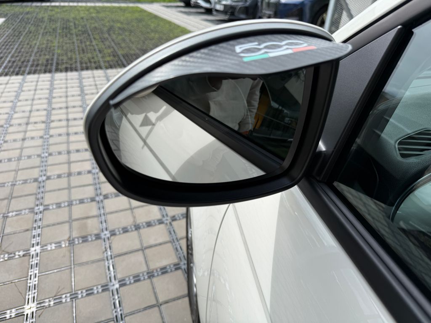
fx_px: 299
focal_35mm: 24
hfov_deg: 71.6
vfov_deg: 56.8
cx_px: 216
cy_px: 162
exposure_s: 1/2445
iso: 80
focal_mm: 6.76
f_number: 1.78
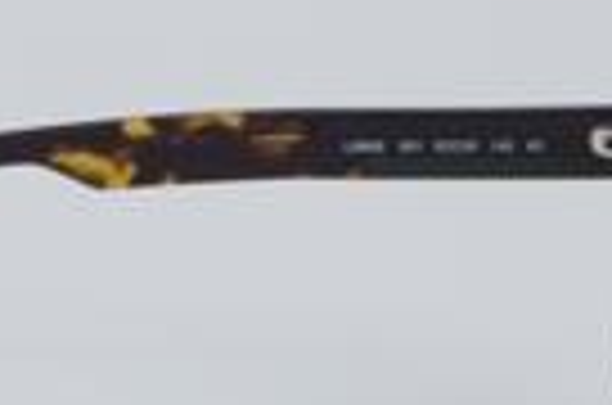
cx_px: 94
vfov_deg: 7.6
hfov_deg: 11.6
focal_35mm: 177
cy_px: 526
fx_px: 3002
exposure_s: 1/4
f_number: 32
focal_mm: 40
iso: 100
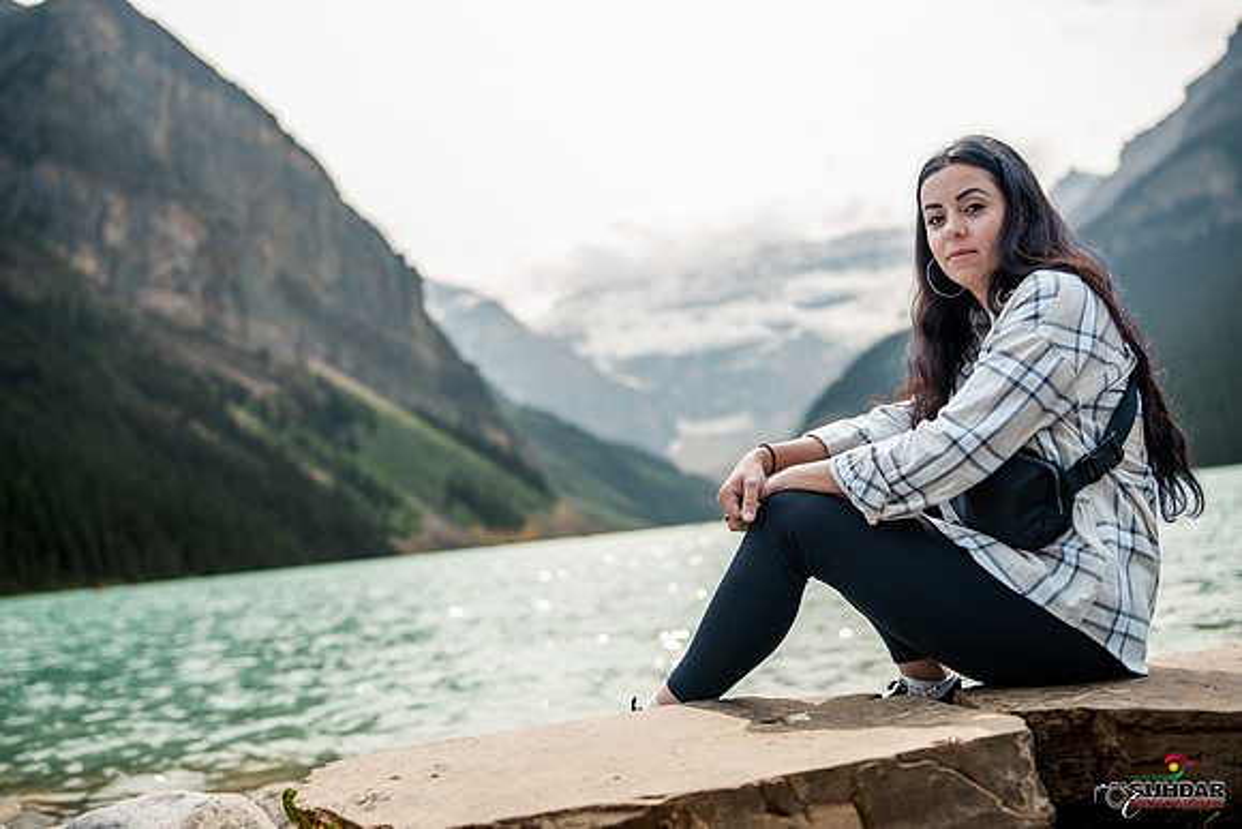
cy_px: 414
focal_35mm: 35
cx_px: 621
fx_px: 1208
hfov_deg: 54.4
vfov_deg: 37.9
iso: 200
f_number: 2
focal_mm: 35
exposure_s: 1/4000
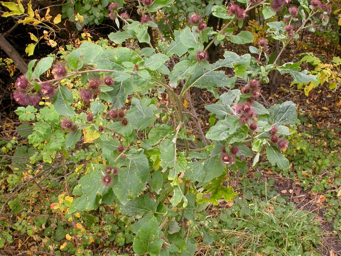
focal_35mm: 44
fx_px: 433
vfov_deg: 32.9
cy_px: 128
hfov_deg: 42.9
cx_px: 170
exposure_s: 1/51.8
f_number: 4.4
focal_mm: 9.1
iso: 100
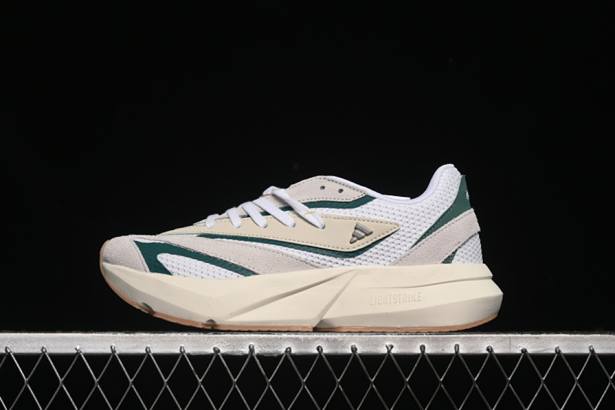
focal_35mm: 75
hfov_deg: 27.0
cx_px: 308
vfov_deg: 18.2
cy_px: 205
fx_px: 1281
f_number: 6.3
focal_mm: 50
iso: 160
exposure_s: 1/60
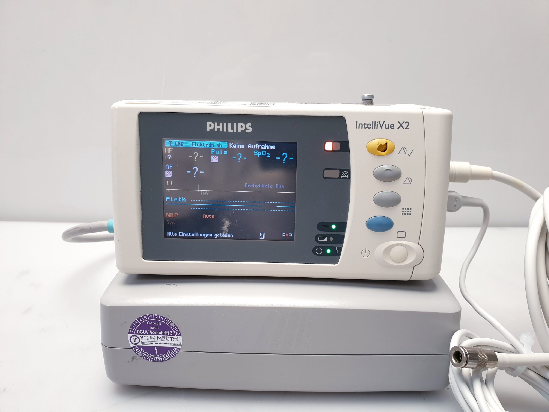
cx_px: 274
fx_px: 412
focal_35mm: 26
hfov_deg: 67.3
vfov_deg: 53.1
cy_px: 206
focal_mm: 4.3
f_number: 2.4
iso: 80
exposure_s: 1/50
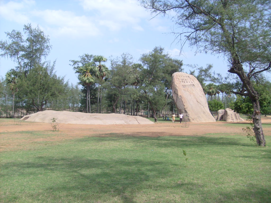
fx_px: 274
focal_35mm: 35
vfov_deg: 40.7
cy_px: 102
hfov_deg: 52.6
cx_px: 136
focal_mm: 5.8
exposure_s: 1/250
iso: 80
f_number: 7.1
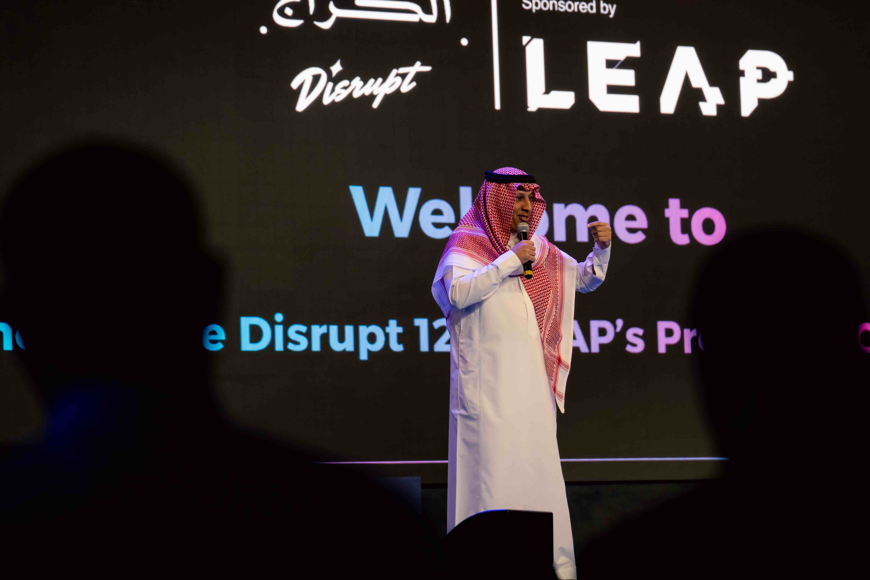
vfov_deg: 10.3
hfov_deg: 15.4
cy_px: 238
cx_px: 543
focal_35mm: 133
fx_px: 3214
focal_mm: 104
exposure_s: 1/400
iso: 800
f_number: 2.8
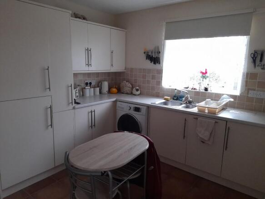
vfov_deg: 54.9
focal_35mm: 25
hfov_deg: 69.4
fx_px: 191
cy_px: 100
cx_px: 132
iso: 320
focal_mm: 4.6
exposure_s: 1/60
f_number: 2
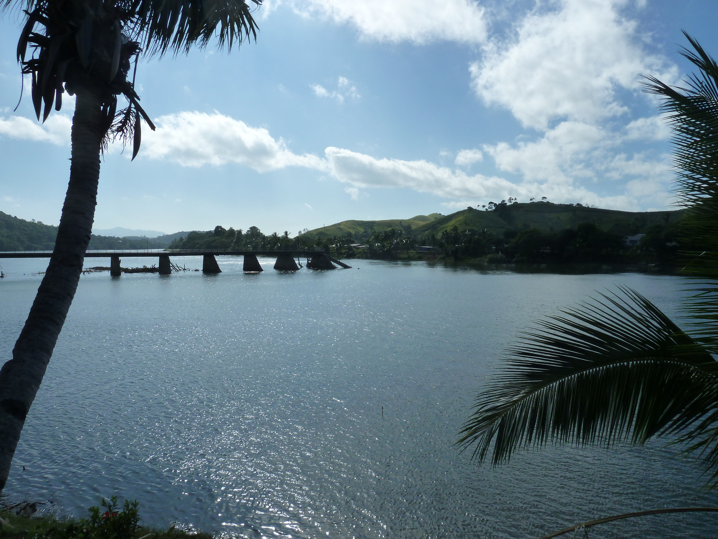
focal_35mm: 25
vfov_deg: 54.9
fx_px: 519
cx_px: 359
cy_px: 270
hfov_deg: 69.4
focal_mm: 4.1
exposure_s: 1/800
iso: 125
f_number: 5.6
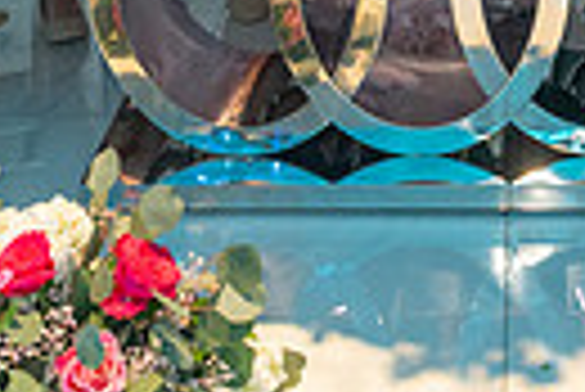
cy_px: -427
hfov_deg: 18.0
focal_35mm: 112
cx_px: 527
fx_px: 1822
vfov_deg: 11.0
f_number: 4.5
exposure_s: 1/125
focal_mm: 24
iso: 1600
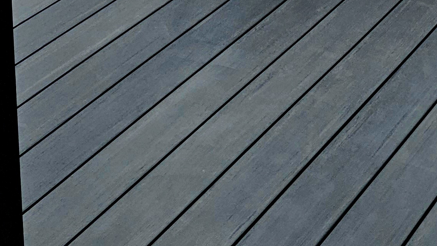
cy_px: -466
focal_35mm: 88
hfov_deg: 24.0
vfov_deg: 10.4
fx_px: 1020
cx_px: 302
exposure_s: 1/1429
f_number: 1.7
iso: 10
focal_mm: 6.3
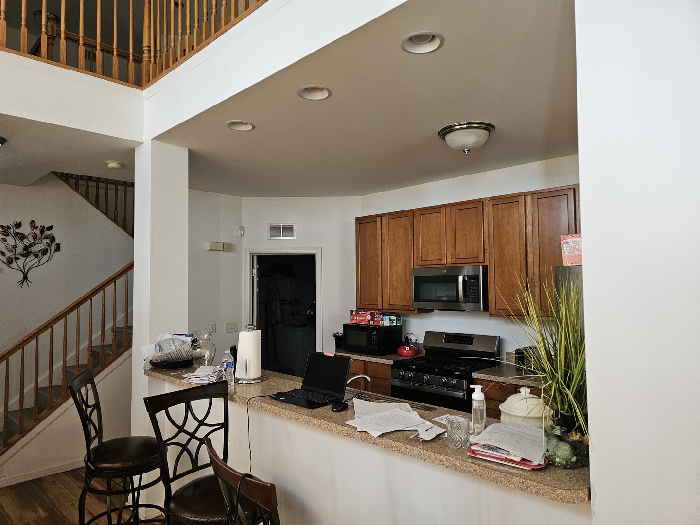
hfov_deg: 73.9
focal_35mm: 23
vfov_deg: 58.9
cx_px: 350
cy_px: 262
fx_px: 465
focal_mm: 6.3
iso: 400
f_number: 1.7
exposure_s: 1/120
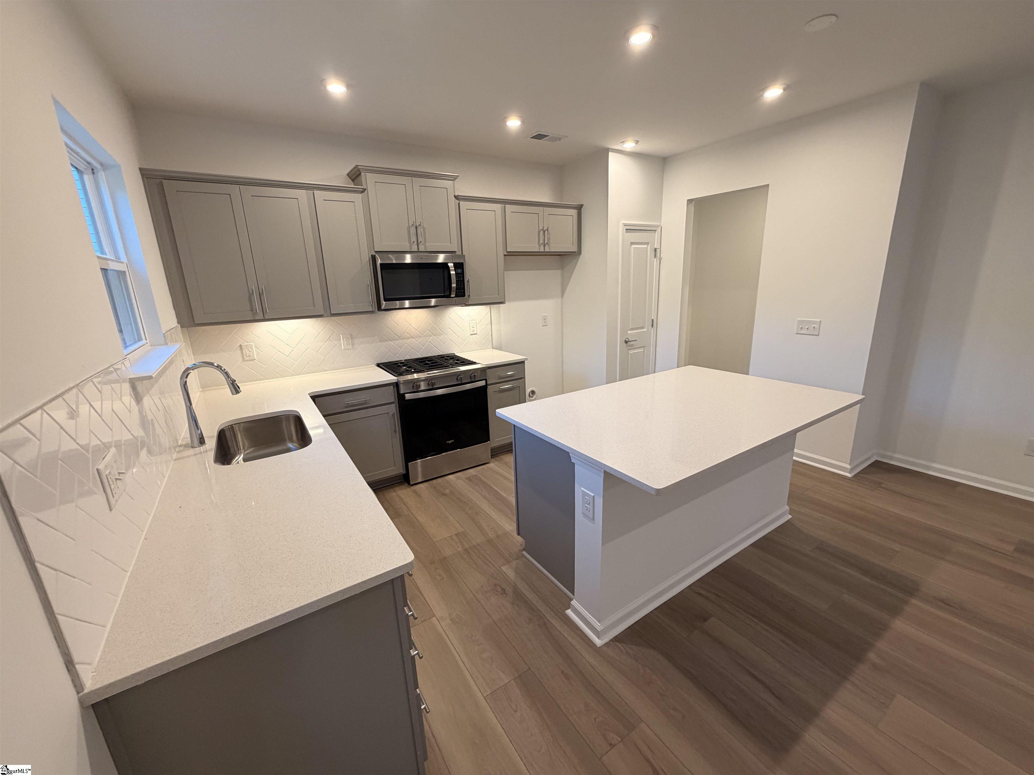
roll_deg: +1.9
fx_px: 418
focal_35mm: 14
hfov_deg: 102.1
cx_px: 517
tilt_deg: -15.0
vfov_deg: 85.7
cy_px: 388
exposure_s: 1/120
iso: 200
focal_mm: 2.22
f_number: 2.2
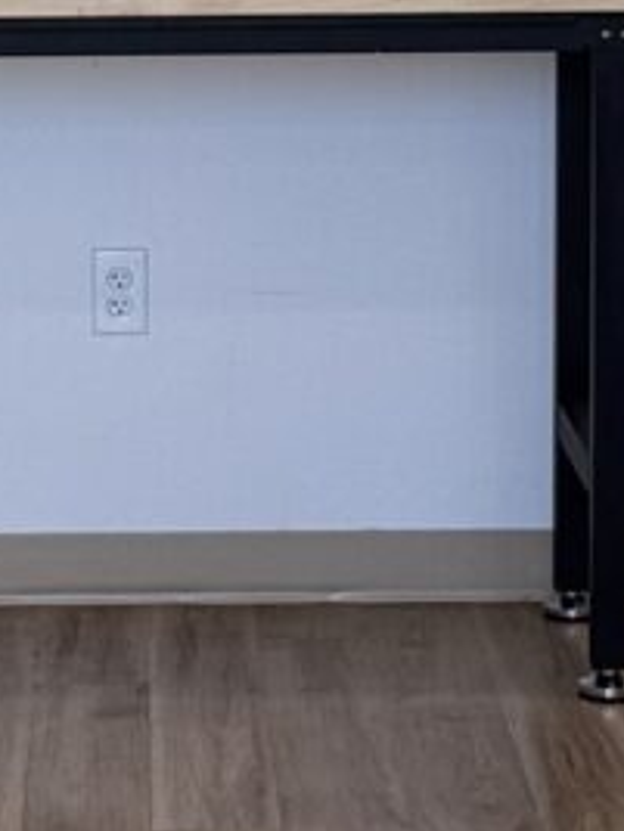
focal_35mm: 172
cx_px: 127
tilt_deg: -4.4
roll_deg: +0.1
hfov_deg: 8.6
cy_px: -81
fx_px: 4134
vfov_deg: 11.3
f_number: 1.78
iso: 80
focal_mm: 6.76
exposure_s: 1/293
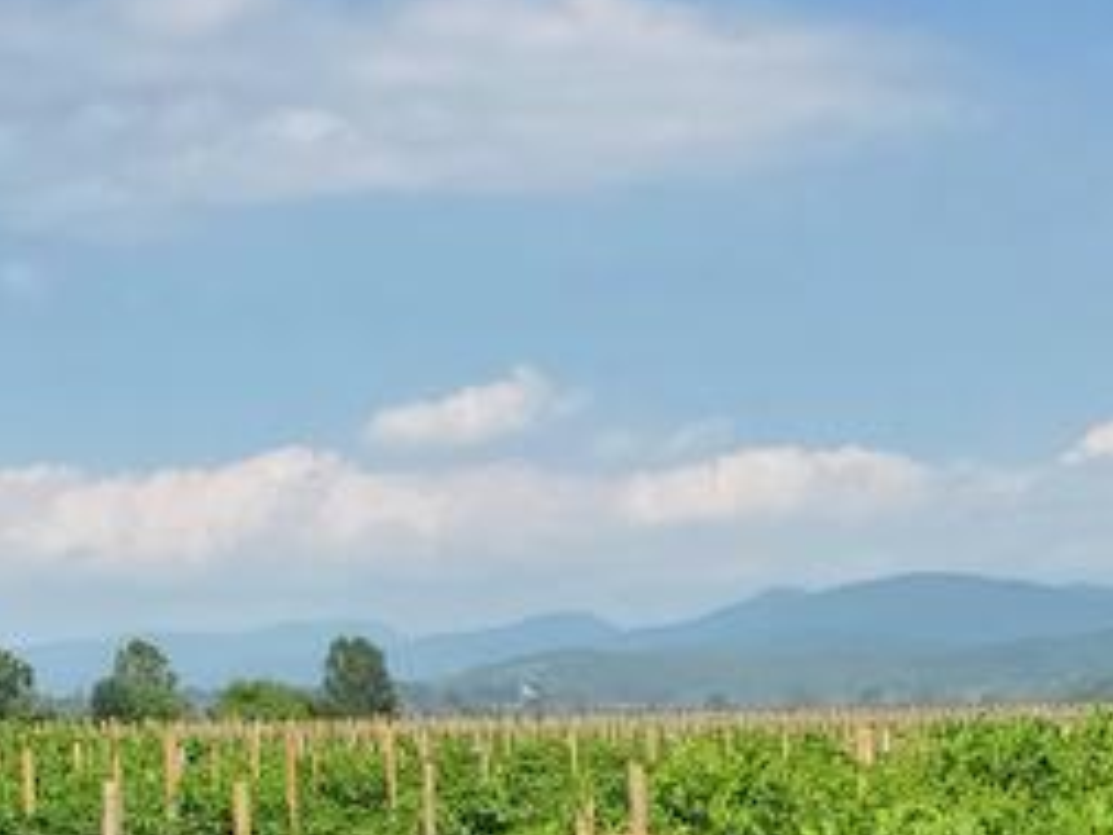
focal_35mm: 96
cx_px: 816
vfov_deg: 14.8
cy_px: 1081
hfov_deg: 20.3
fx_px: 3088
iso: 50
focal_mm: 4.3
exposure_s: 1/1255
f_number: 2.4
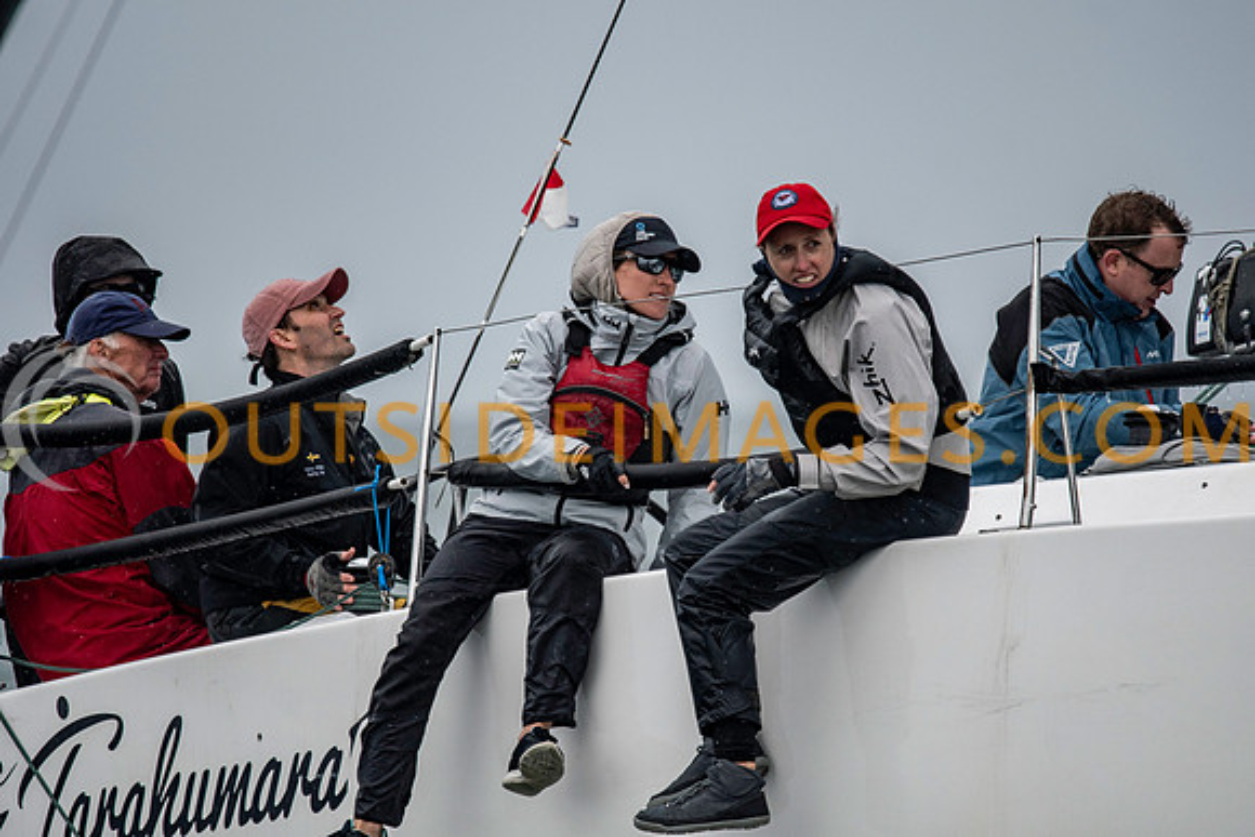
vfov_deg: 3.1
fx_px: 15690
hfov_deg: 4.6
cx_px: 628
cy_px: 418
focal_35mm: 450
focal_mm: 300
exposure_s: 1/3200
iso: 400
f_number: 4
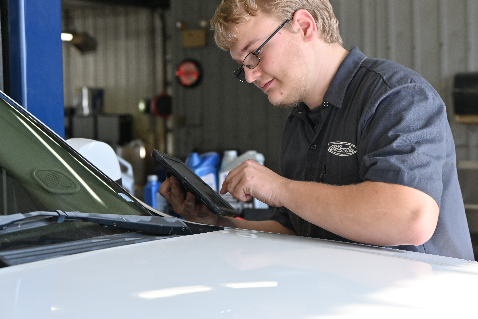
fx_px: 1022
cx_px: 263
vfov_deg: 17.7
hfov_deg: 26.3
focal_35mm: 77
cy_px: 140
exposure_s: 1/160
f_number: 6
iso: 400
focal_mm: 65
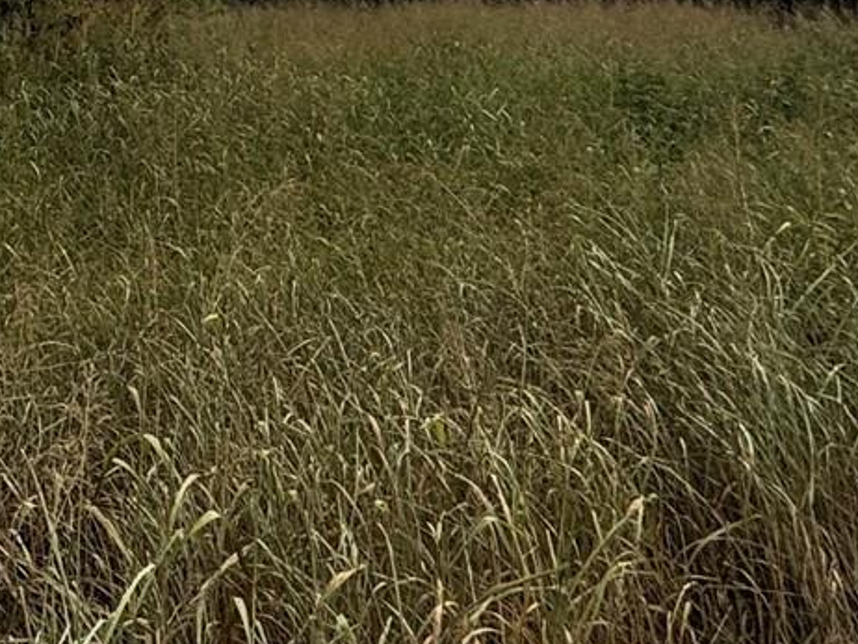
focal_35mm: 62
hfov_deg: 25.9
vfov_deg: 20.7
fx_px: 1538
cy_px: -280
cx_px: -306
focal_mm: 2.22
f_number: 2.2
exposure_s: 1/2985
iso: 50
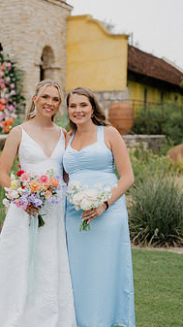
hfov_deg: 17.1
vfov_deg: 30.1
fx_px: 605
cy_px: 188
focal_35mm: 70
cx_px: 48
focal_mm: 50
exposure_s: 1/1250
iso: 64
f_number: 2.5
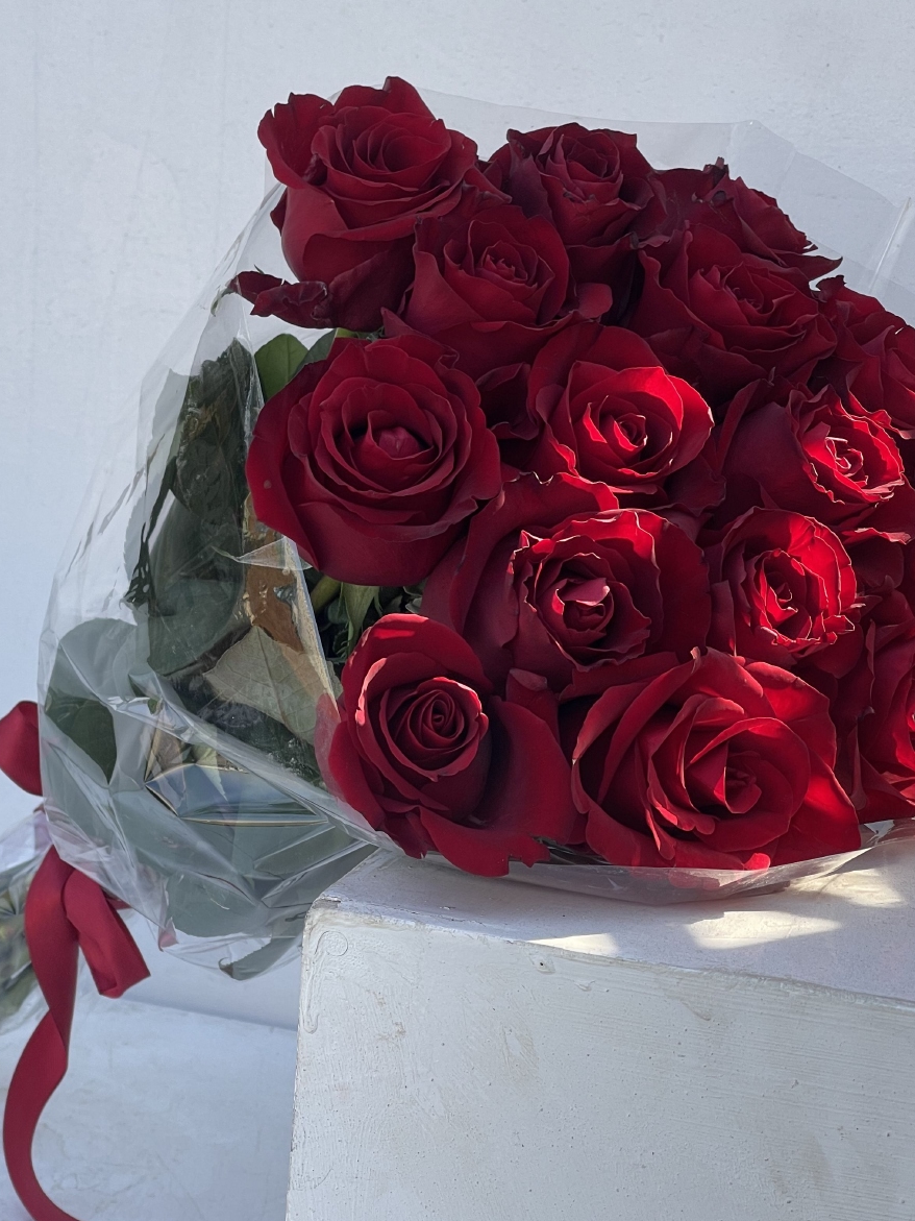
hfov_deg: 18.0
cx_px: 427
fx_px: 2891
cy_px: 492
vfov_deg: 23.8
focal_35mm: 82
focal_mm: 7.5
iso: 20
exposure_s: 1/306
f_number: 2.2
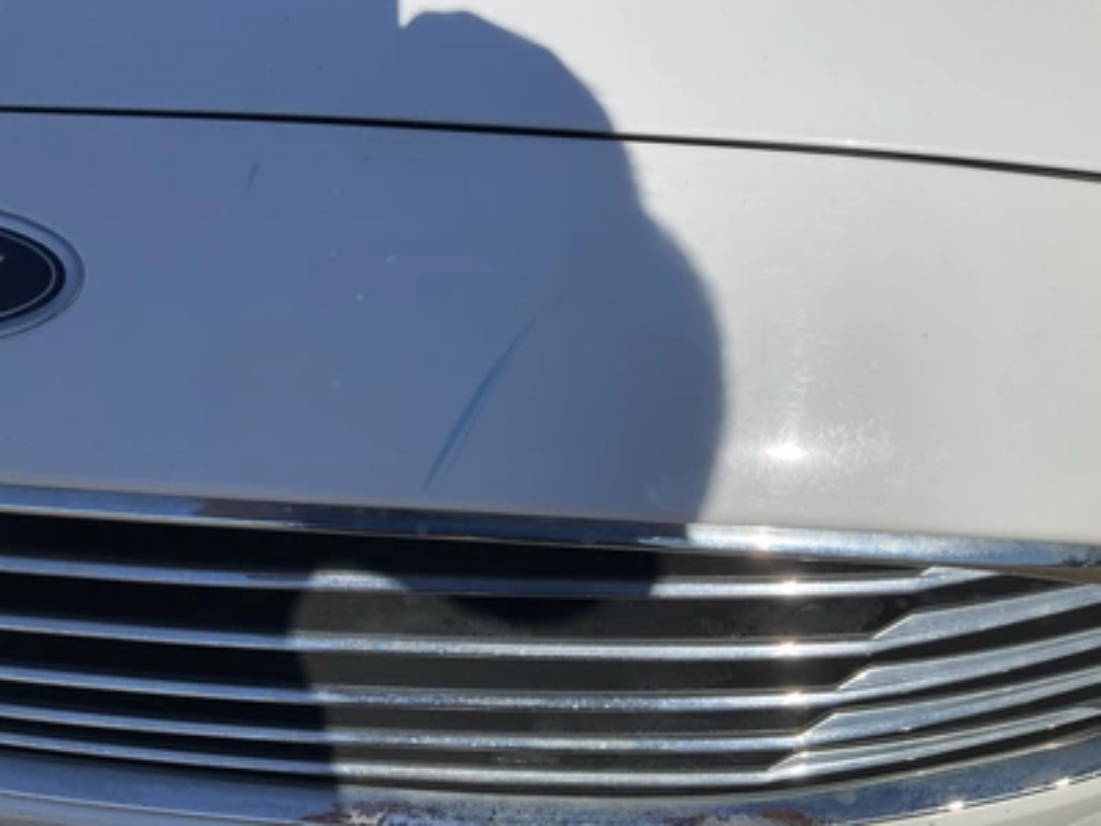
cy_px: 413
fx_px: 922
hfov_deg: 61.7
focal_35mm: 29
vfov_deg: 48.2
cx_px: 550
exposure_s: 1/4065
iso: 25
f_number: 1.8
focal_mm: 3
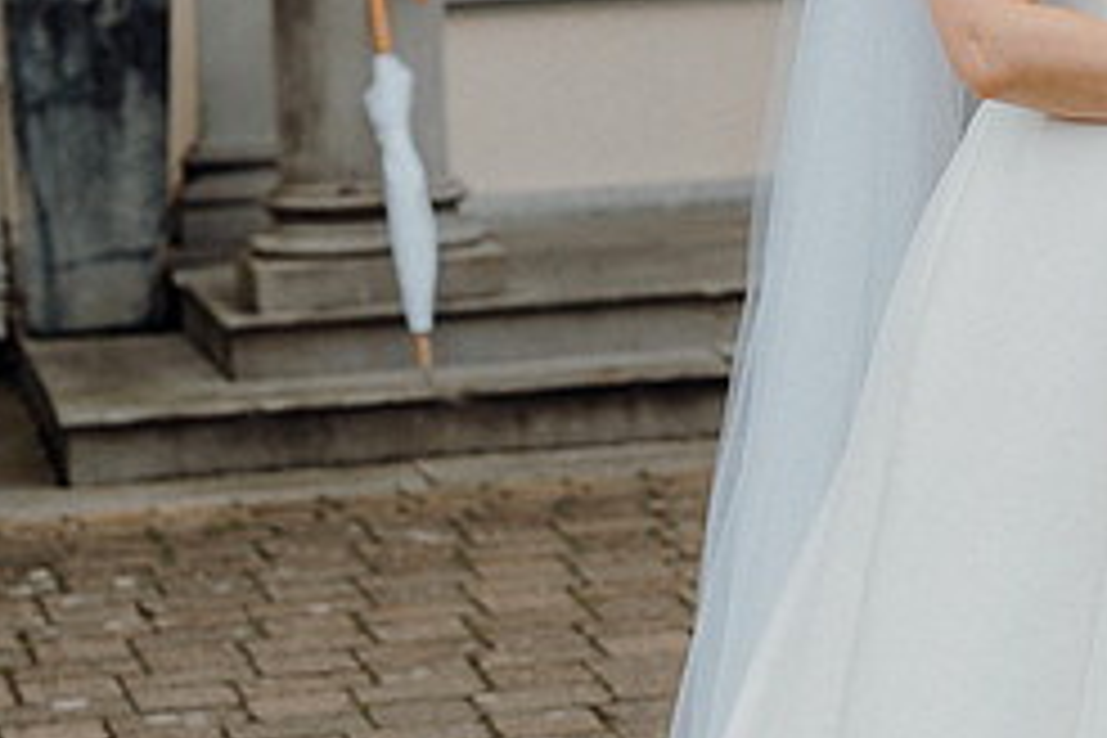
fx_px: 5073
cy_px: -2
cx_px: 1228
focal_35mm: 165
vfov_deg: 8.3
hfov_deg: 12.2
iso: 400
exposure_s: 1/200
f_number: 3.5
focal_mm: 70
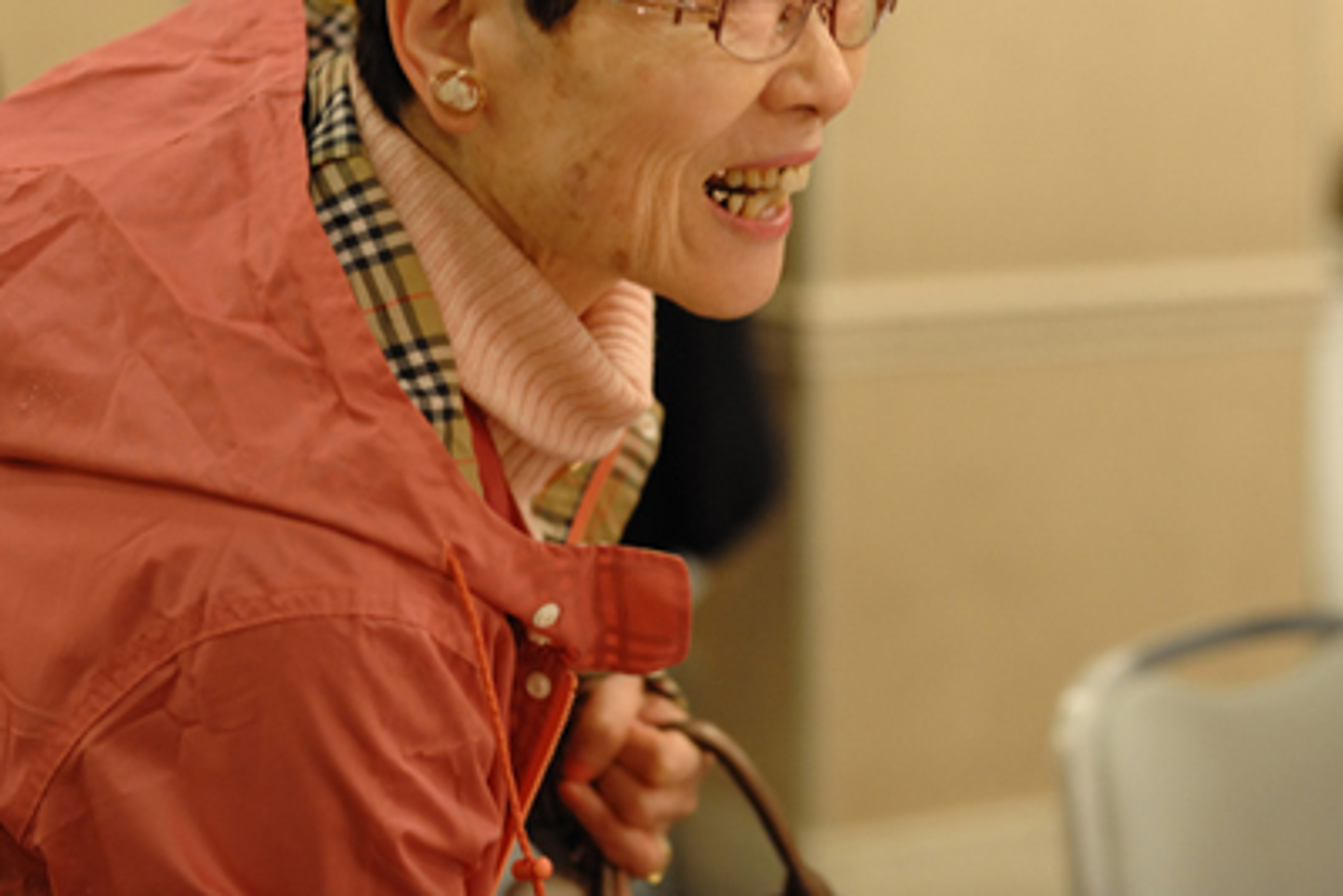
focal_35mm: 80
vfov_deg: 17.0
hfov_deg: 25.3
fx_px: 2985
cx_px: 762
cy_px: 201
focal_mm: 50
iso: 1800
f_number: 2.8
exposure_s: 1/100
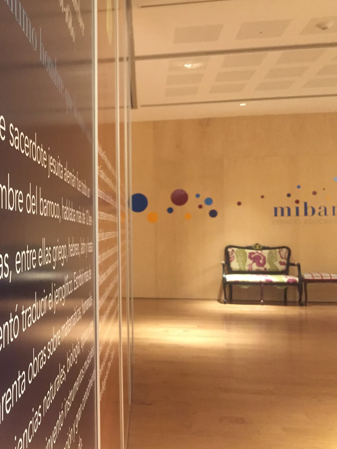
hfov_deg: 35.2
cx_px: 50
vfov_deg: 47.9
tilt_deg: +0.2
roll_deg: -1.2
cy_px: 224
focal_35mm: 39
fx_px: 506
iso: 250
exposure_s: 1/17
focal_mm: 4.15
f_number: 2.2
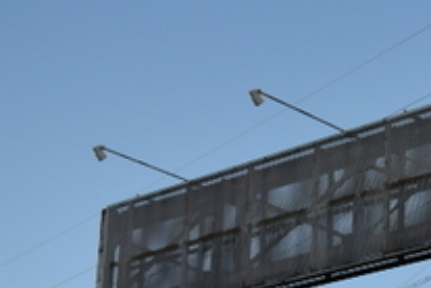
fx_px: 1664
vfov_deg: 9.8
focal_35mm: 139
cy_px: 290
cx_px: 391
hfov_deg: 14.6
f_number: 4
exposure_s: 1/640
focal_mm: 24
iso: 100
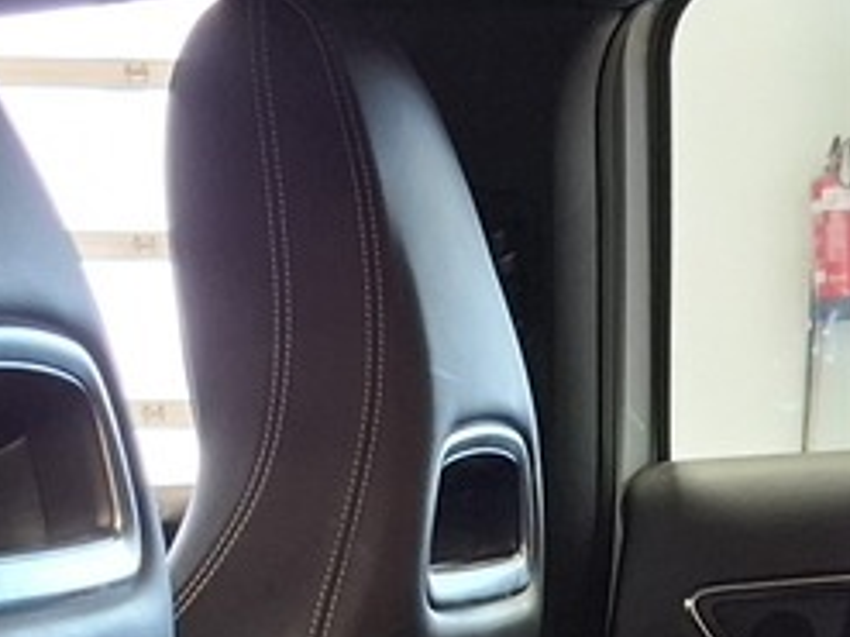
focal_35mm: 134
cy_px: 1246
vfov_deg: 10.3
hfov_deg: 14.6
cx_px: 692
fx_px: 3289
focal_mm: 5.54
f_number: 1.8
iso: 400
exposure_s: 1/24
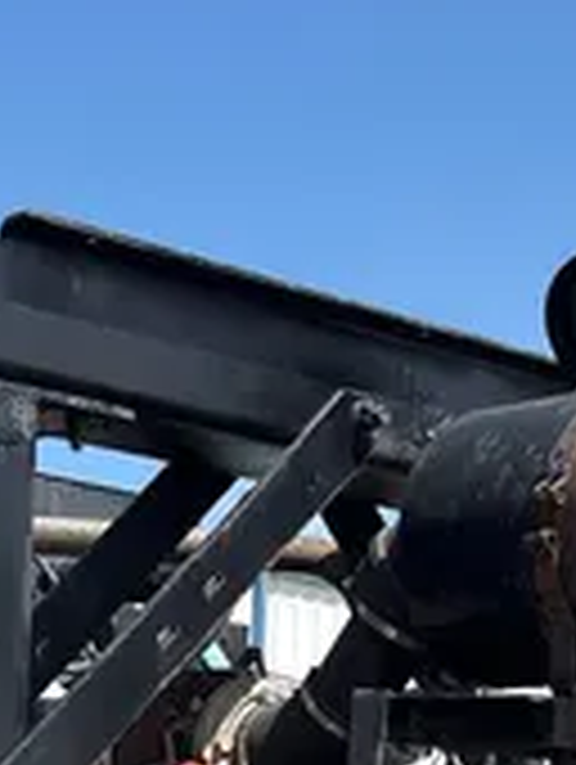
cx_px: 243
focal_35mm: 112
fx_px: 2479
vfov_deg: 14.6
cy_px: 1519
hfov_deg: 13.3
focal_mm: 5.96
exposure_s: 1/2747
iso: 50
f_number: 1.6
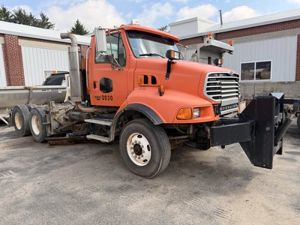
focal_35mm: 24
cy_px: 112
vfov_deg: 56.8
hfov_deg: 71.6
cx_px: 150
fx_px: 208
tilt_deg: -5.7
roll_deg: +1.3
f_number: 1.78
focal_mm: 6.76
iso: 100
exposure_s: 1/2370
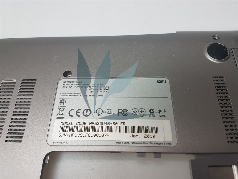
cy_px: 90
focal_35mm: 26
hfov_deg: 67.3
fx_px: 179
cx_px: 119
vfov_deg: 53.1
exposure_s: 1/50
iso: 50
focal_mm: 4.2
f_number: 1.7
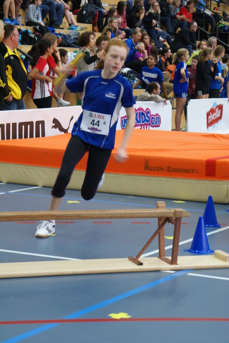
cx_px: 114
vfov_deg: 19.4
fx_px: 1000
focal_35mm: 105
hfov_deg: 13.1
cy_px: 172
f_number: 5.6
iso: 800
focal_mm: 70
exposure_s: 1/50
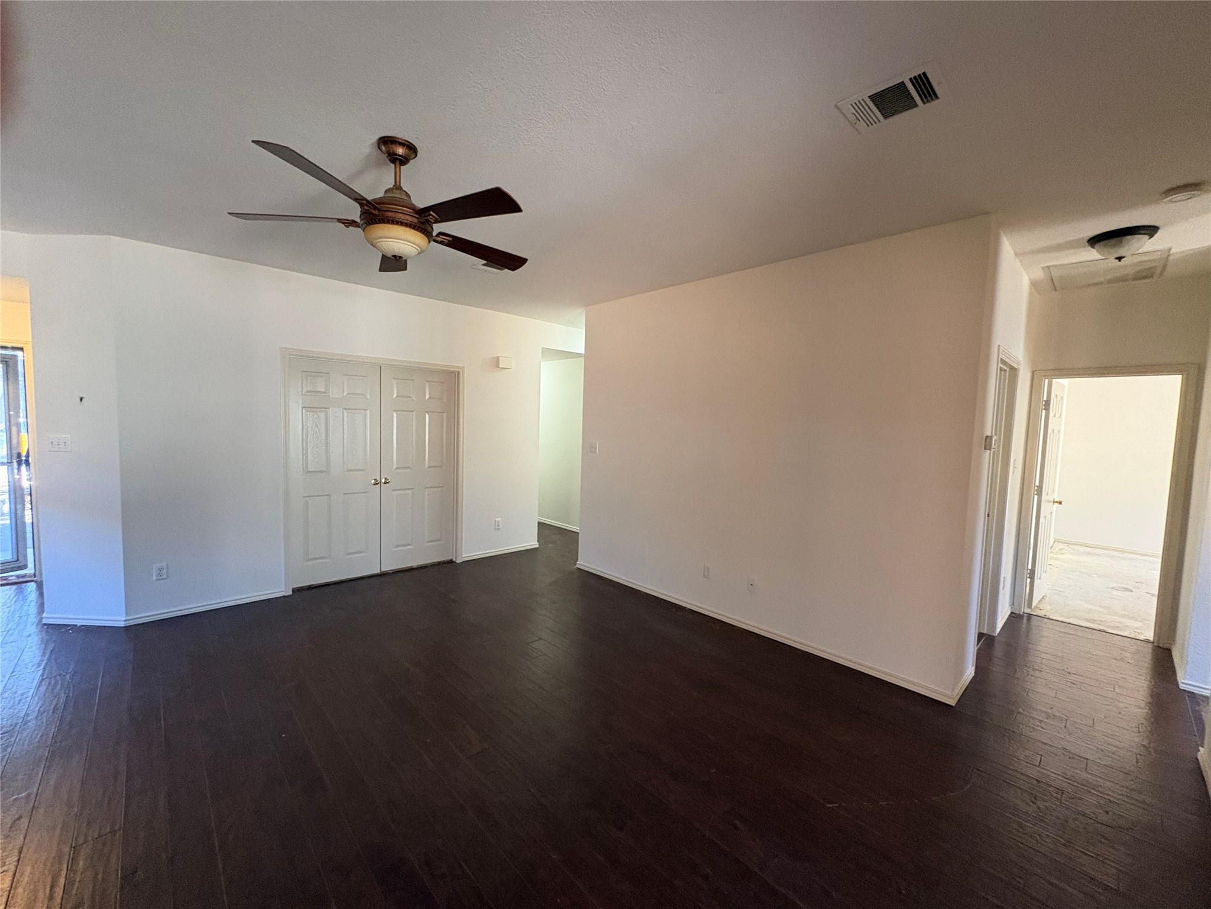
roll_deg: -0.8
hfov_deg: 102.1
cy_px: 454
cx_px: 606
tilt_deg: -0.9
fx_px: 490
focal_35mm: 14
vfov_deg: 85.7
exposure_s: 1/60
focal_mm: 2.22
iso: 400
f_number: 2.2
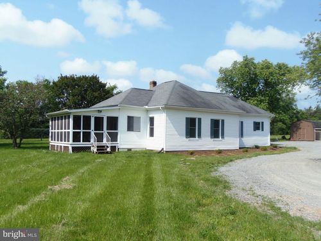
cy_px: 120
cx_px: 160
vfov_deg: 46.8
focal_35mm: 30
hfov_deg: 60.0
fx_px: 278
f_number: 3.2
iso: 64
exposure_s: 1/640
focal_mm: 5.5
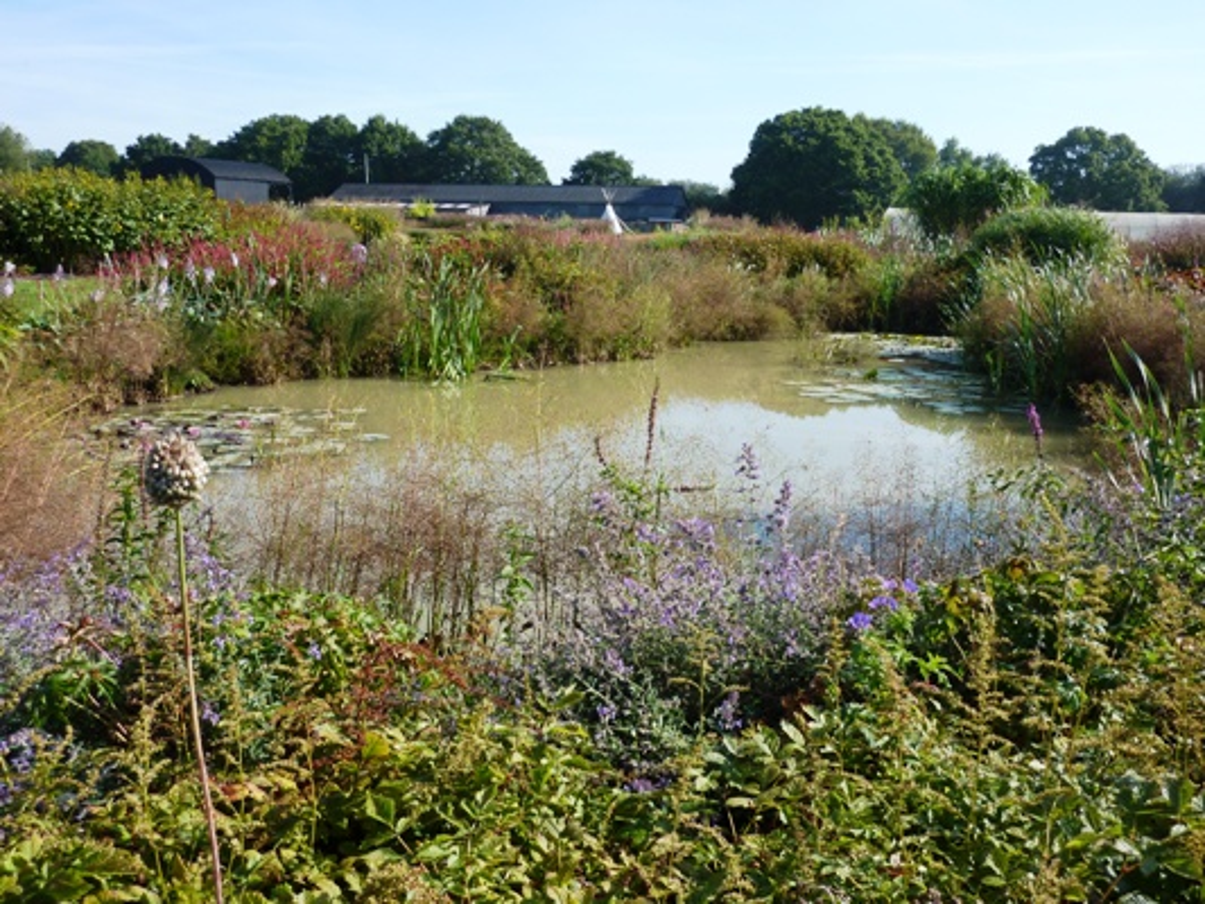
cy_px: 452
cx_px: 602
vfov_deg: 44.2
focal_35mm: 32
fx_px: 1114
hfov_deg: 56.8
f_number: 4
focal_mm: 5.3
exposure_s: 1/400
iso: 80
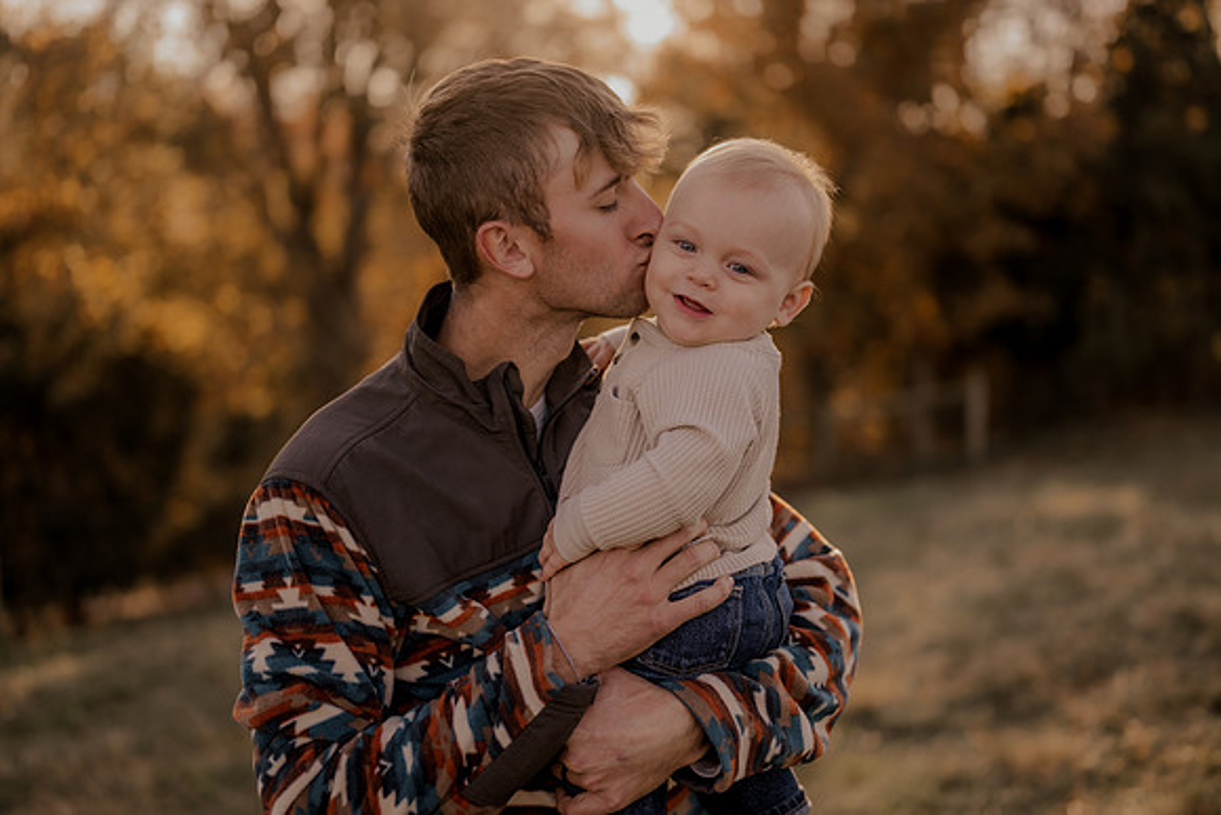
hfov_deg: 39.6
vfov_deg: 27.0
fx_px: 1696
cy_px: 408
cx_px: 610
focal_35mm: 50
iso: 250
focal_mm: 50
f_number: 1.8
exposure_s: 1/1250
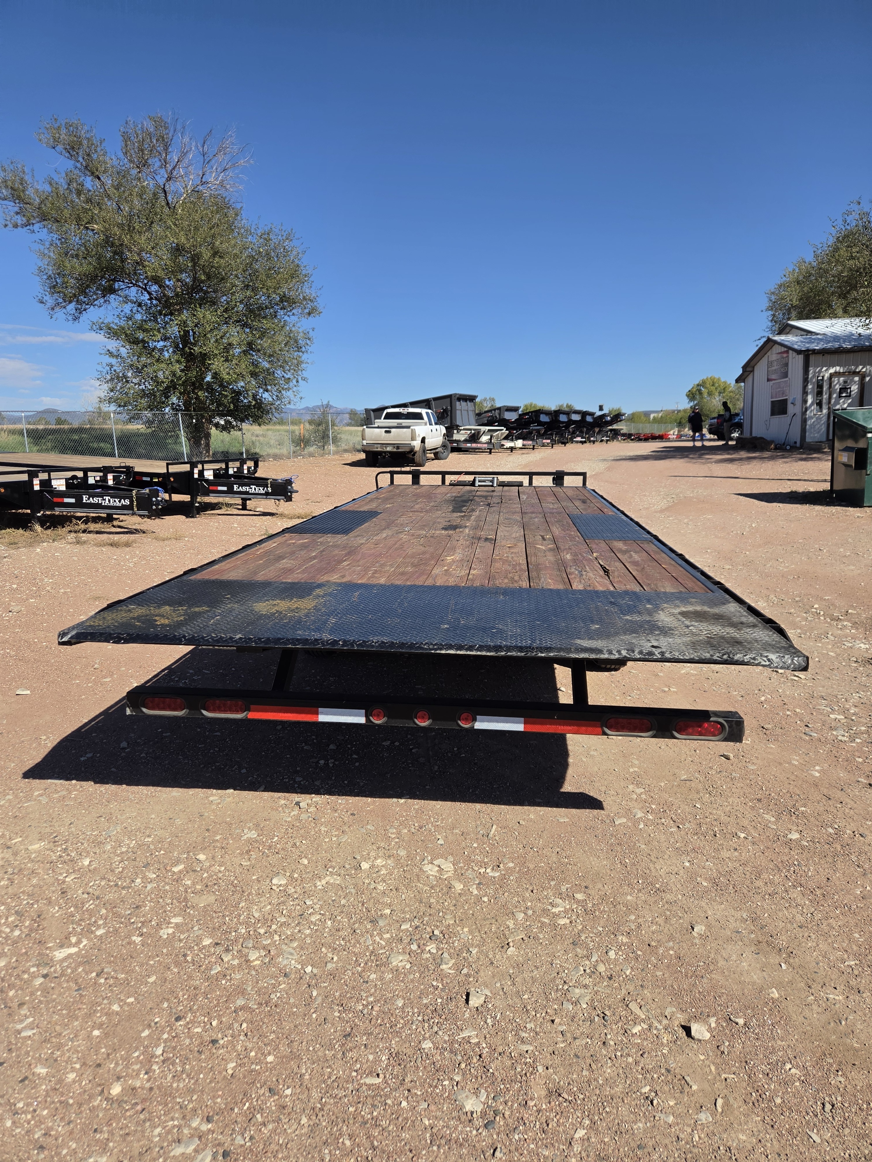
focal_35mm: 23
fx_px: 773
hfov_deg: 58.9
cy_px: 581
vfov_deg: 73.9
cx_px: 436
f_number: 1.8
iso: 80
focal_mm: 5.4
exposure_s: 1/5397
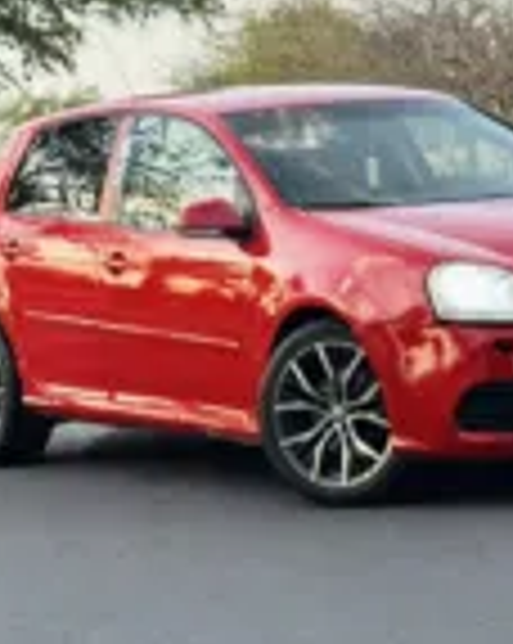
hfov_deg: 11.8
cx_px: 306
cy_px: -54
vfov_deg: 14.4
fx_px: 2492
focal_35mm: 131
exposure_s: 1/186
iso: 80
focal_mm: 6.86
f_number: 1.78
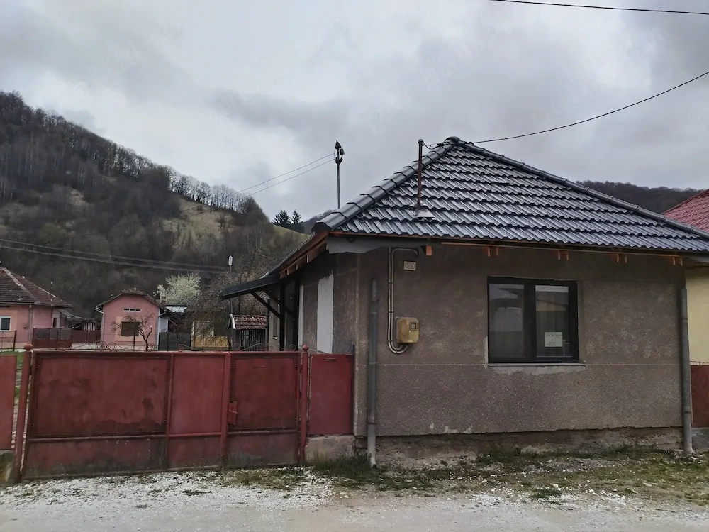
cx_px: 354
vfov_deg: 48.2
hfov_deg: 61.7
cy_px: 266
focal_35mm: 29
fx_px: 594
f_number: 1.8
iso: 100
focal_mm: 4.75
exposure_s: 1/2056
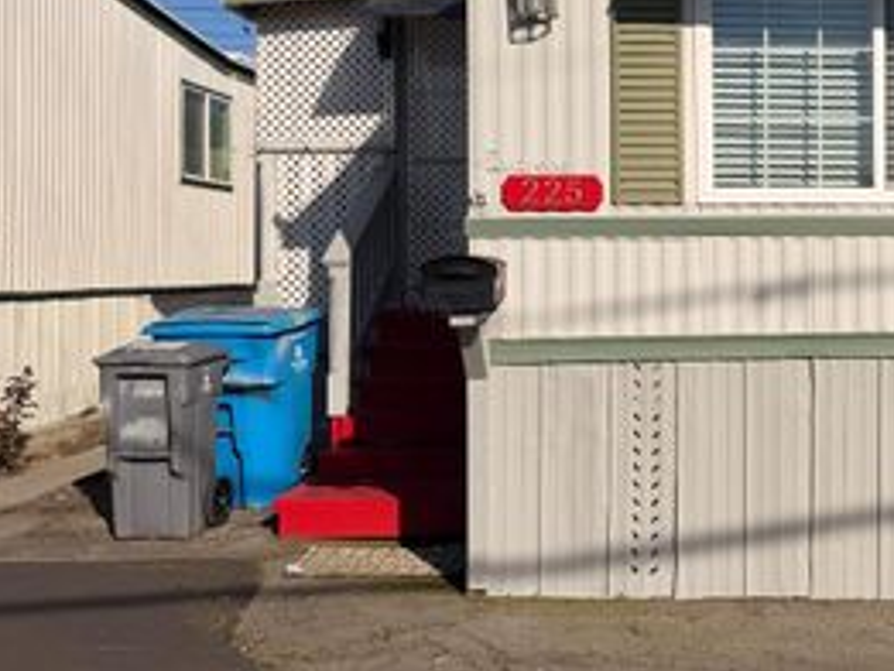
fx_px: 1189
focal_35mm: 46
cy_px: 224
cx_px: 791
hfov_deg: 38.6
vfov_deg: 31.3
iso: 80
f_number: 1.78
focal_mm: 6.76
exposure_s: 1/11905
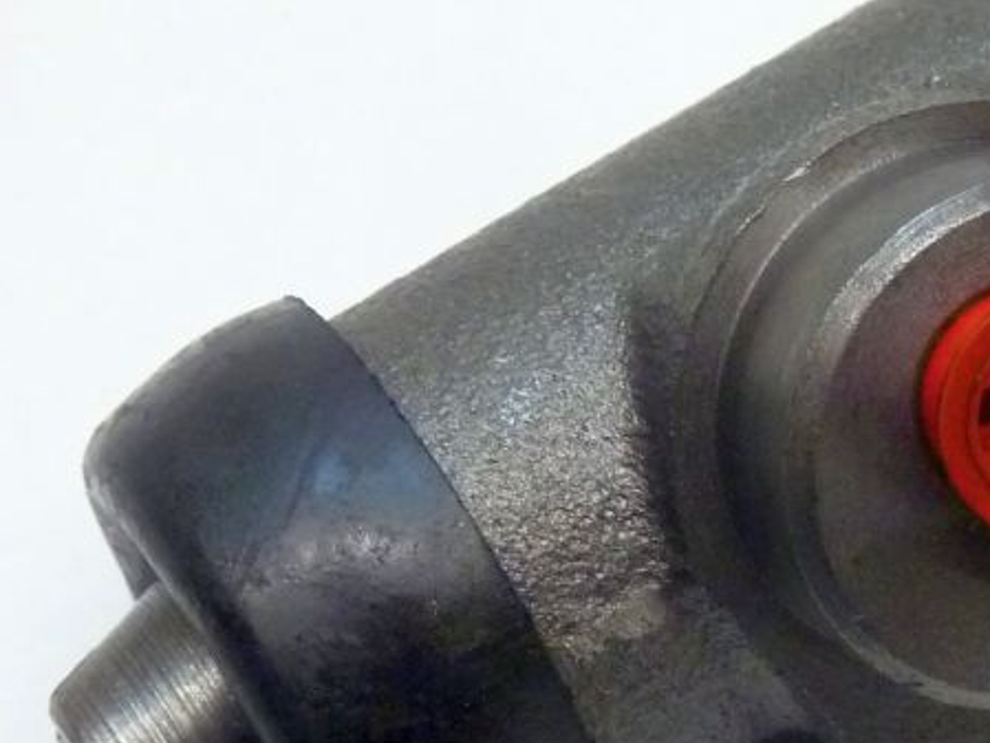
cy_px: 381
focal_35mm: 108
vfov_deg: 13.7
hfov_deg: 18.0
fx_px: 3090
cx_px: 795
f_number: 3.8
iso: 400
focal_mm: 8.5
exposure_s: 1/20
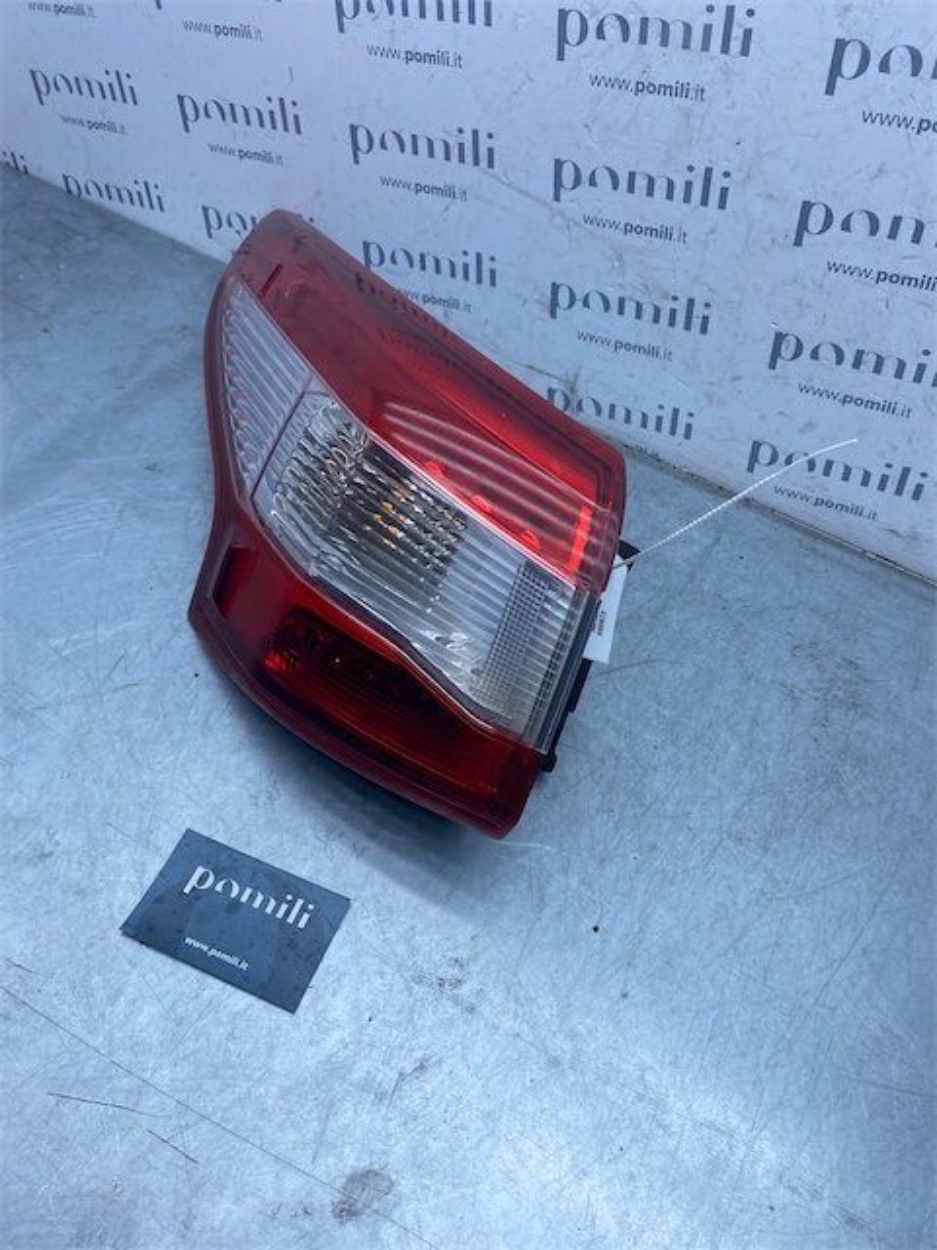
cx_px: 468
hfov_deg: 53.1
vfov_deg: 67.3
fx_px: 938
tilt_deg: -50.9
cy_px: 625
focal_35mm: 26
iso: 32
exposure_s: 1/1082
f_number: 1.8
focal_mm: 4.25
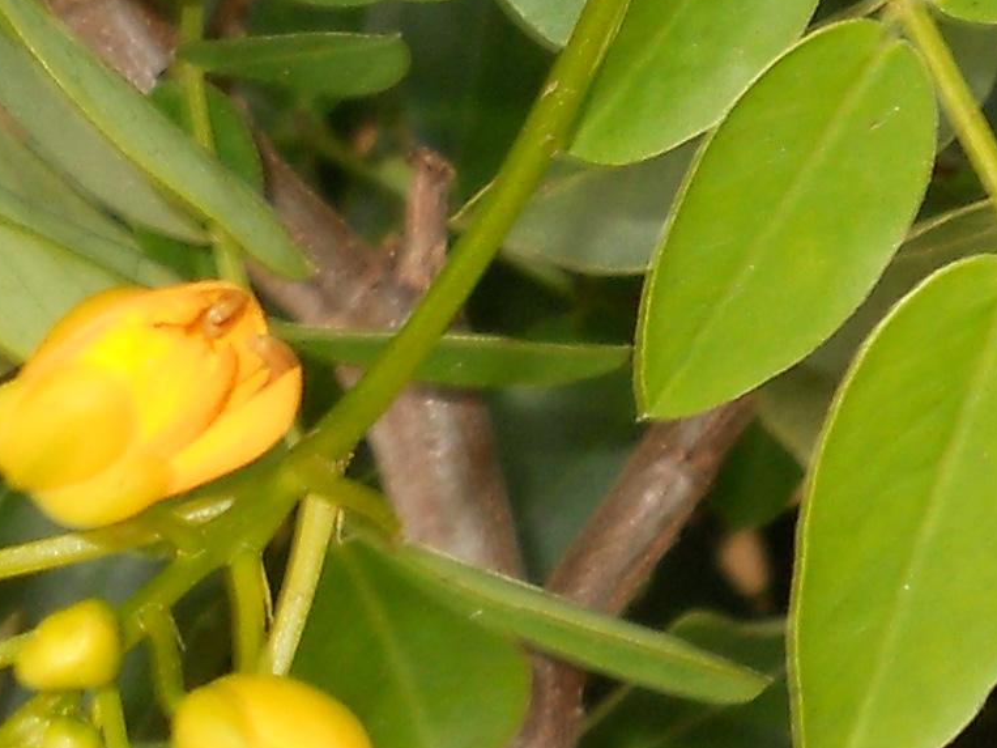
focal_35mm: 385
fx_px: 11087
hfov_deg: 5.1
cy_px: -341
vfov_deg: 3.8
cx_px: 22
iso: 100
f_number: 4.8
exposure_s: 1/60
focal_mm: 14.9
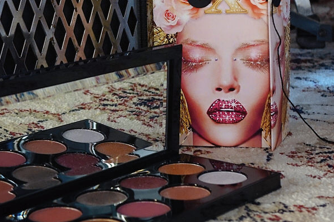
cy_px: 41
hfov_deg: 21.6
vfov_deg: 14.5
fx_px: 872
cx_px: 105
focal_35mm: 94
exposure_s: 1/160
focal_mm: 12.83
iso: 800
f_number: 2.8
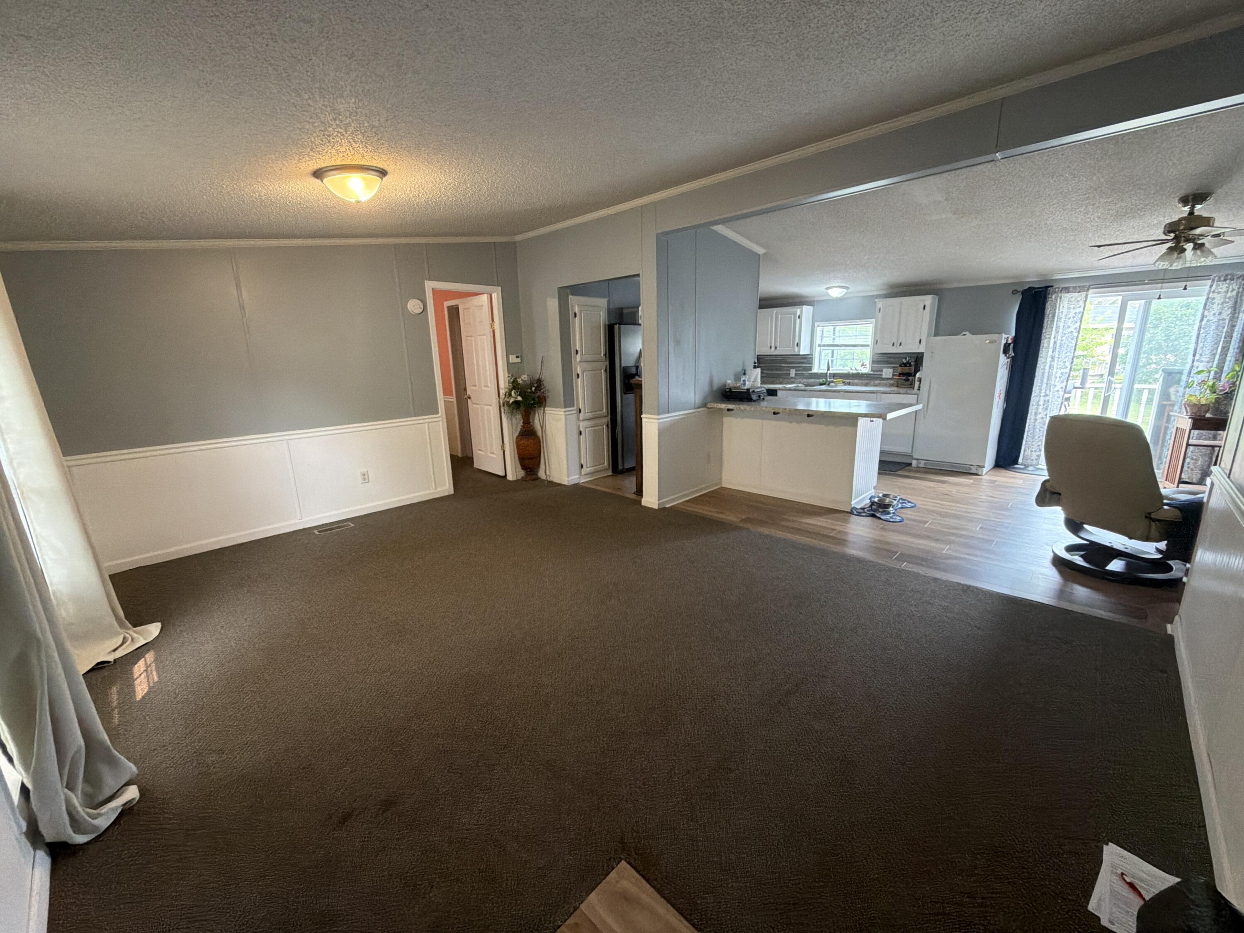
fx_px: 503
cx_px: 622
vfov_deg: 85.7
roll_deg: +0.5
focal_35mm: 14
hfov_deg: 102.1
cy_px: 466
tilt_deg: -12.3
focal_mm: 2.22
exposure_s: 1/60
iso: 320
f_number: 2.2
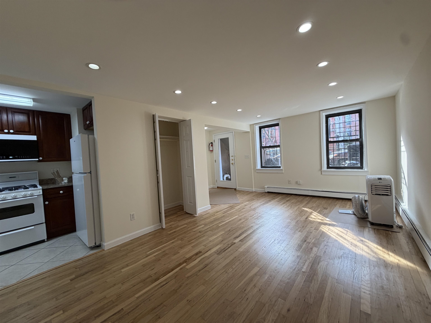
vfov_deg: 85.7
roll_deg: +3.0
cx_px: 216
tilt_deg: -0.3
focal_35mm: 14
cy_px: 162
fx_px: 174
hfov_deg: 102.1
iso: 125
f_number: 2.2
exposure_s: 1/120
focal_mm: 2.22
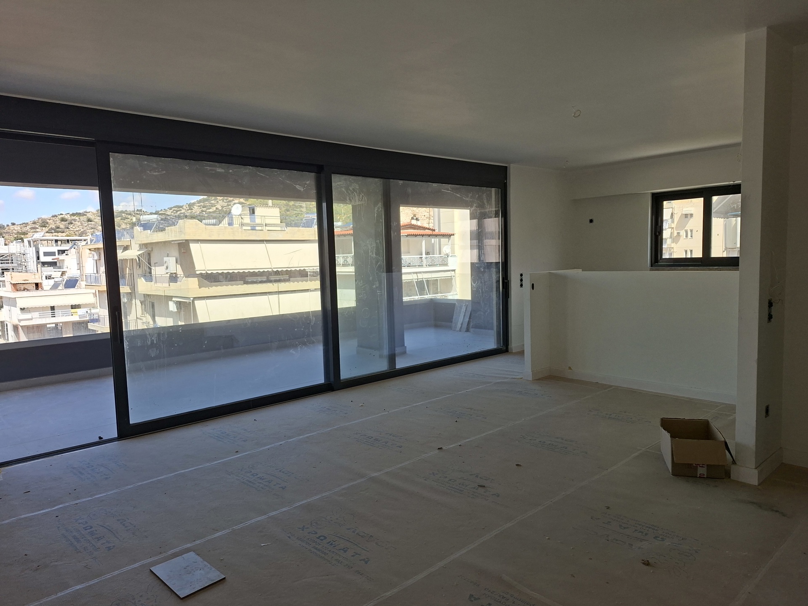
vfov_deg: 58.9
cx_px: 404
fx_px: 537
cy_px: 303
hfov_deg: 73.9
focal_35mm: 23
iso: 50
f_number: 1.8
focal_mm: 5.54
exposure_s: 1/695
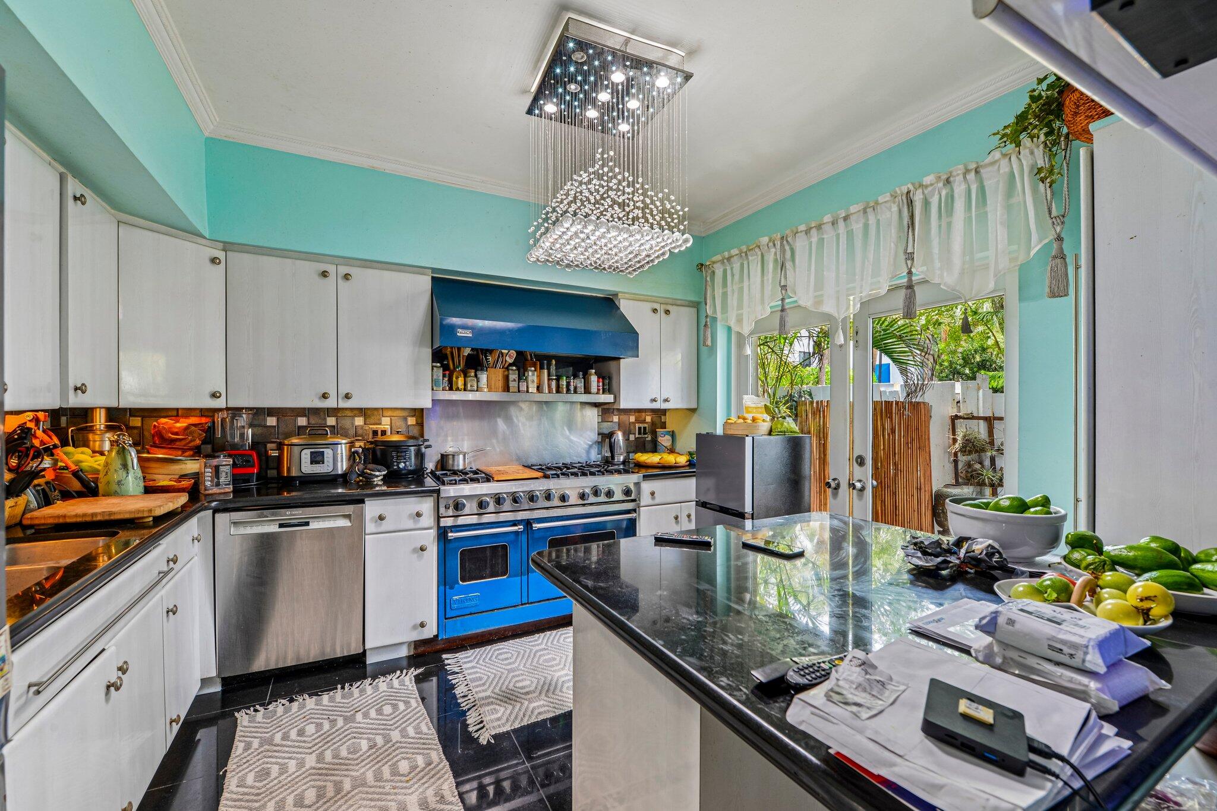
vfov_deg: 81.2
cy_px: 406
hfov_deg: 104.3
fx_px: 473
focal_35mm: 14
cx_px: 608
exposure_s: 1/5
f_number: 9
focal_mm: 14
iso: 200
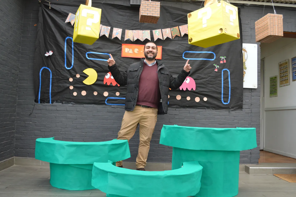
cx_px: 148
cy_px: 98
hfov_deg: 57.3
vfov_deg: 39.9
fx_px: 271
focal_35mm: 33
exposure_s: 1/80
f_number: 4.5
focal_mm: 22
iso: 400
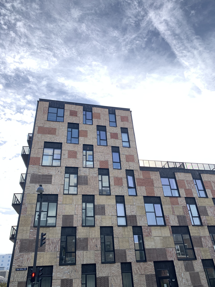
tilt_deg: +33.5
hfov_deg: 53.1
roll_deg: +3.4
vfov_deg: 67.3
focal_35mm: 26
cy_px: 144
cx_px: 108
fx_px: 215
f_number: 1.8
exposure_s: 1/428
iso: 25
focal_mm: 4.25
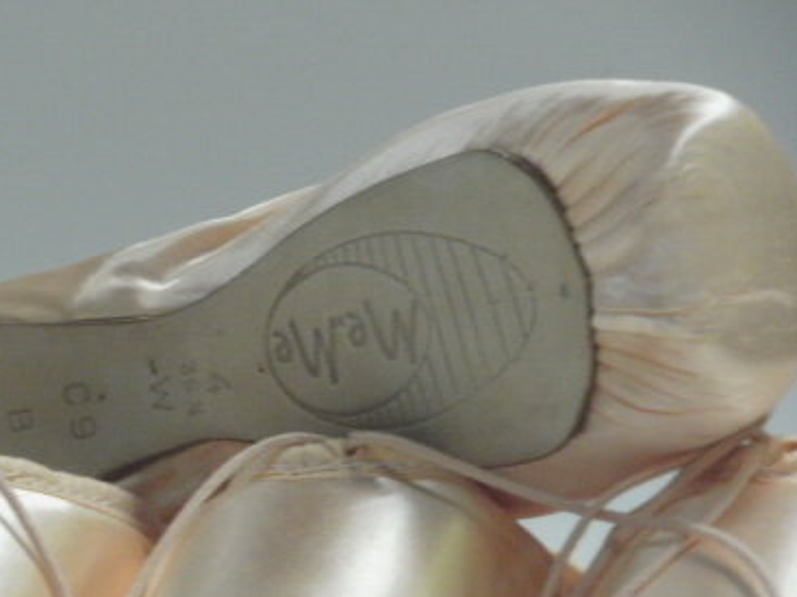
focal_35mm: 251
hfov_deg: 7.9
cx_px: 321
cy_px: 395
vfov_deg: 5.9
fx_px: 5777
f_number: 5.6
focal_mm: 31.5
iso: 400
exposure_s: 1/60
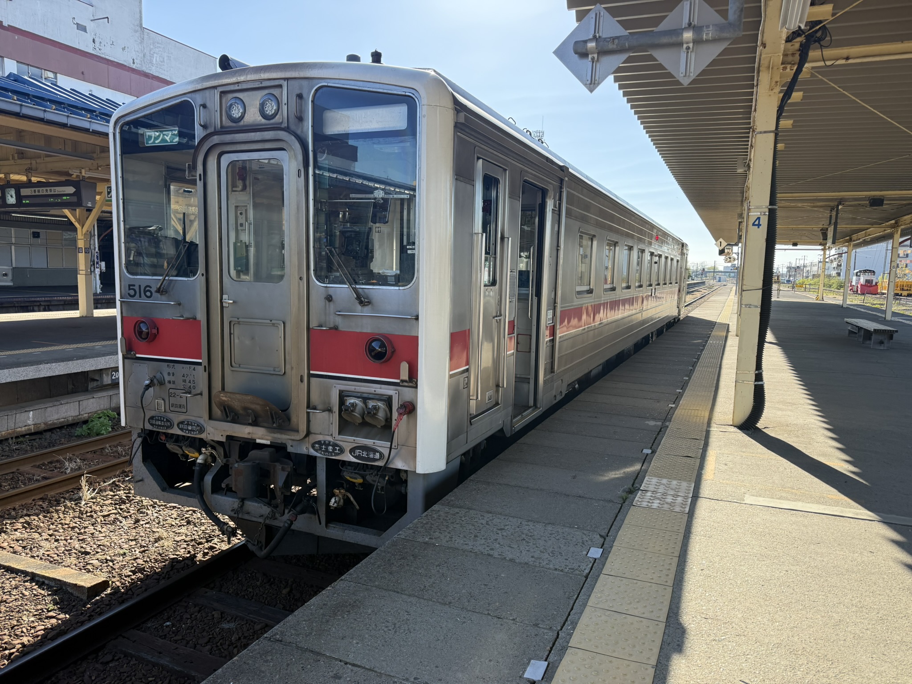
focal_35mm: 24
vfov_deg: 56.8
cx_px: 456
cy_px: 342
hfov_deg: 71.6
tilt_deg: -6.3
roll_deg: -0.9
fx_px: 632
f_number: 1.78
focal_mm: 6.76
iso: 100
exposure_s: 1/1553
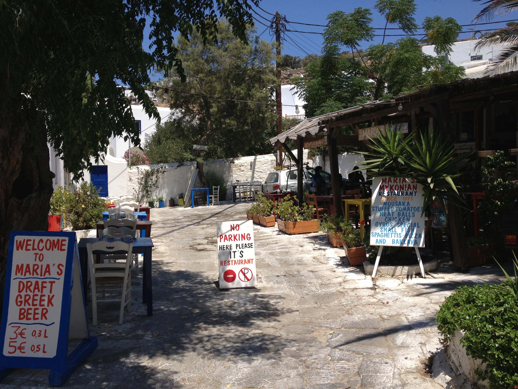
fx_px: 524
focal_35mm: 35
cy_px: 194
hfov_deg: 52.6
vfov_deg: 40.7
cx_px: 259
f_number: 2.4
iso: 50
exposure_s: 1/2208
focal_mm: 4.28
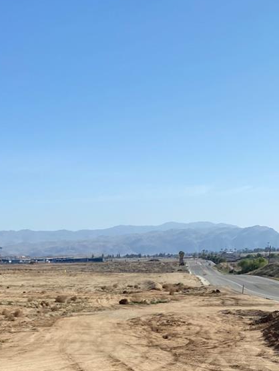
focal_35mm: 70
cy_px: 426
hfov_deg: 20.4
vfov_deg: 25.4
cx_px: 4
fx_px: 752
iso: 32
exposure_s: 1/3300
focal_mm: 4.25
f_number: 1.8
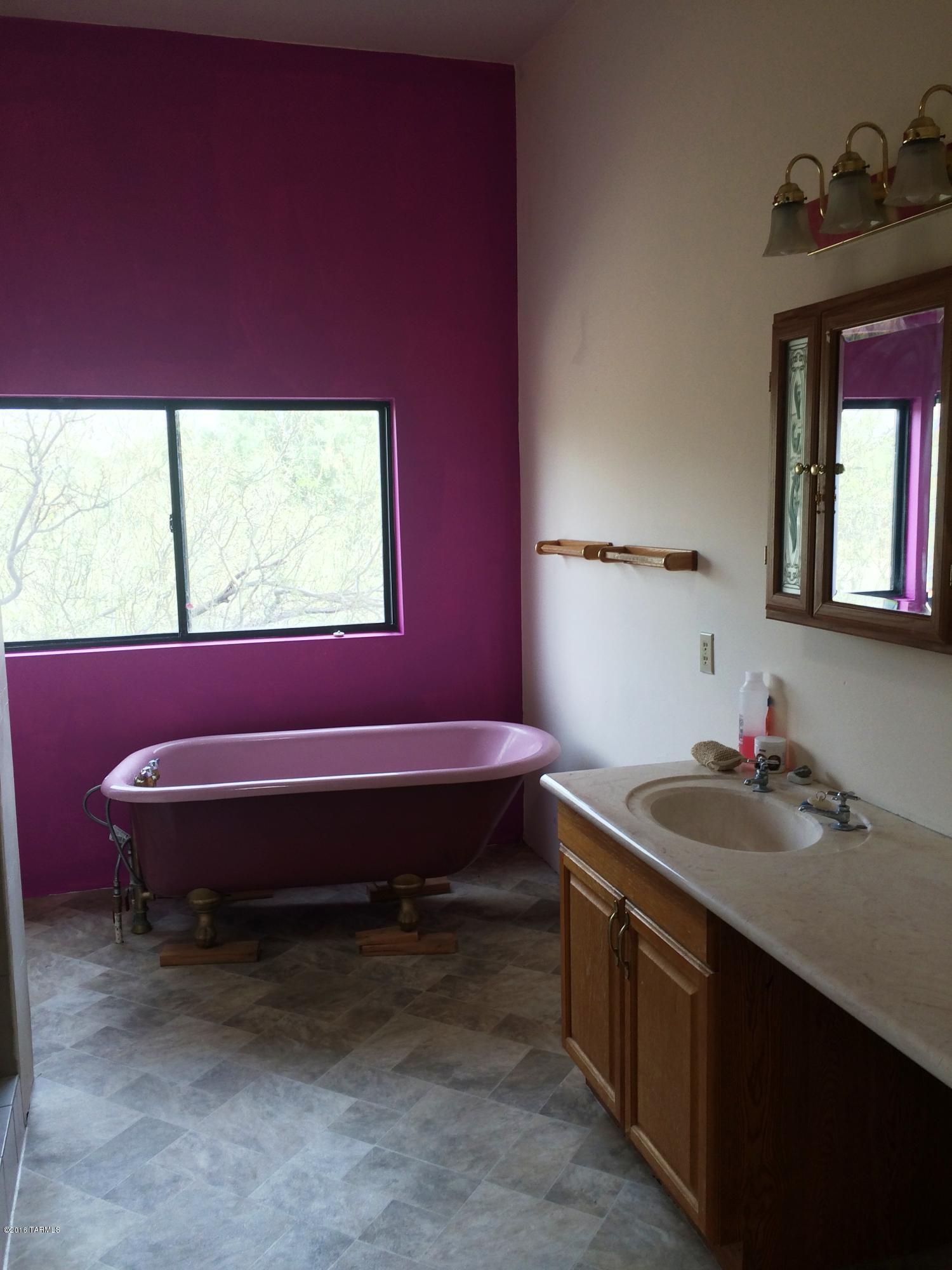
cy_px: 635
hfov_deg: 48.2
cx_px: 476
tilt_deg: -8.5
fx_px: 1063
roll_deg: +3.0
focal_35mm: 29
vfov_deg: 61.7
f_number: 2.2
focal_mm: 4.15
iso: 40
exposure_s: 1/120
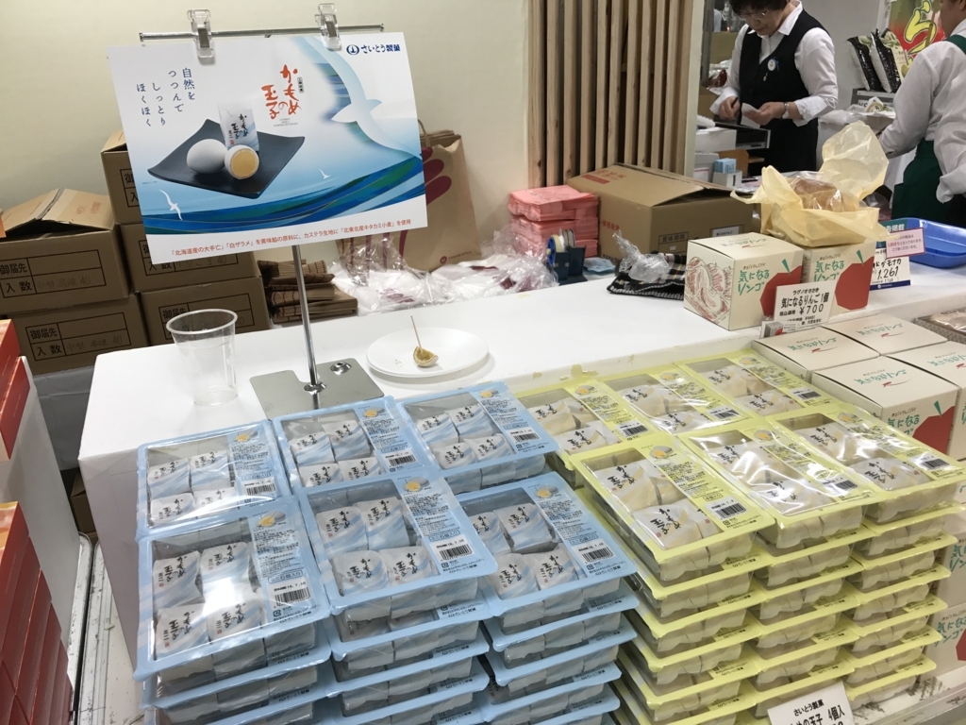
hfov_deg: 63.4
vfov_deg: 49.7
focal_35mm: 28
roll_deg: +3.0
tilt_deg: -23.6
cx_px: 483
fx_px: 781
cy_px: 362
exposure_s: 1/60
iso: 25
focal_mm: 3.99
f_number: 1.8
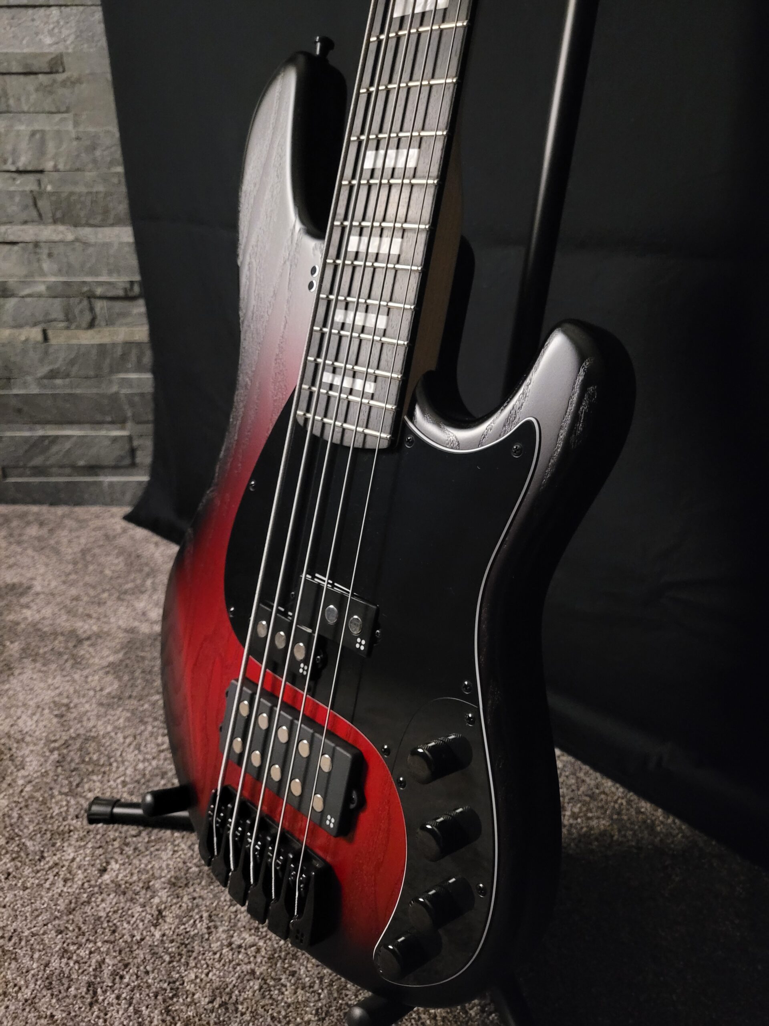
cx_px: 384
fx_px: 770
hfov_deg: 53.1
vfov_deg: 67.3
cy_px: 513
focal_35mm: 26
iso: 1250
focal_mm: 5.4
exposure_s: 1/20
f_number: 1.8
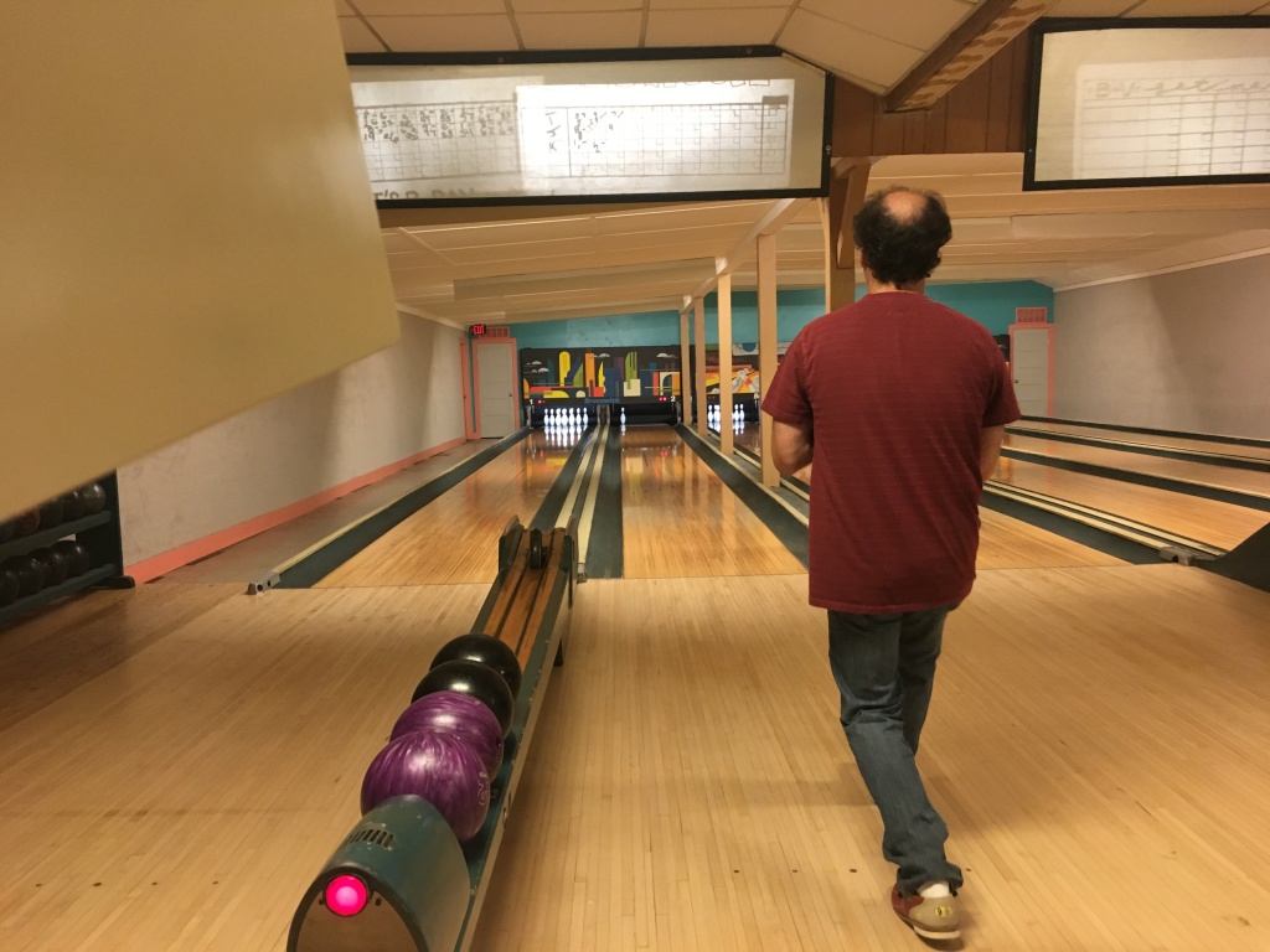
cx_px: 635
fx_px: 1064
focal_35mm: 29
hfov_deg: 61.7
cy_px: 476
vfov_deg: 48.2
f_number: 2.2
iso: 125
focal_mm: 4.15
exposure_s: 1/30
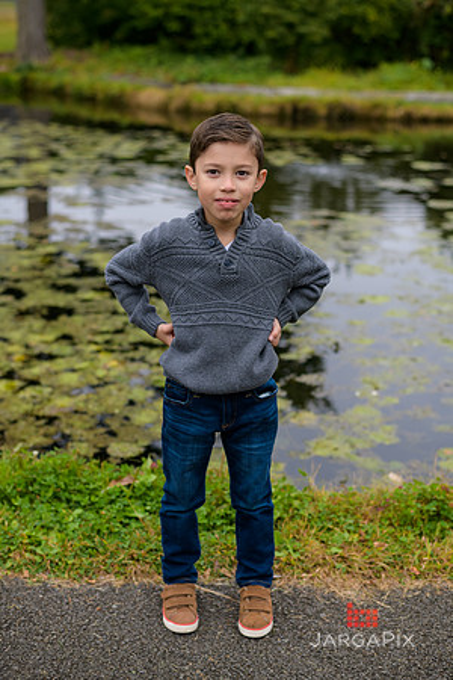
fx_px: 944
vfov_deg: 39.6
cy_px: 340
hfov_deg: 27.0
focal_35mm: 50
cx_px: 226
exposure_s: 1/400
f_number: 3.2
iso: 200
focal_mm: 50
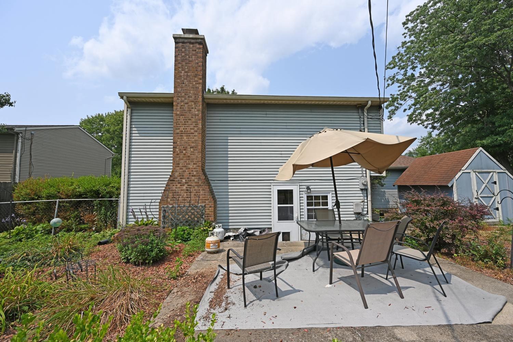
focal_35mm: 14
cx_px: 256
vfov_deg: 81.2
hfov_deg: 104.3
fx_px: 199
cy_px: 171
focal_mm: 14
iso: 100
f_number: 8
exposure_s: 1/400
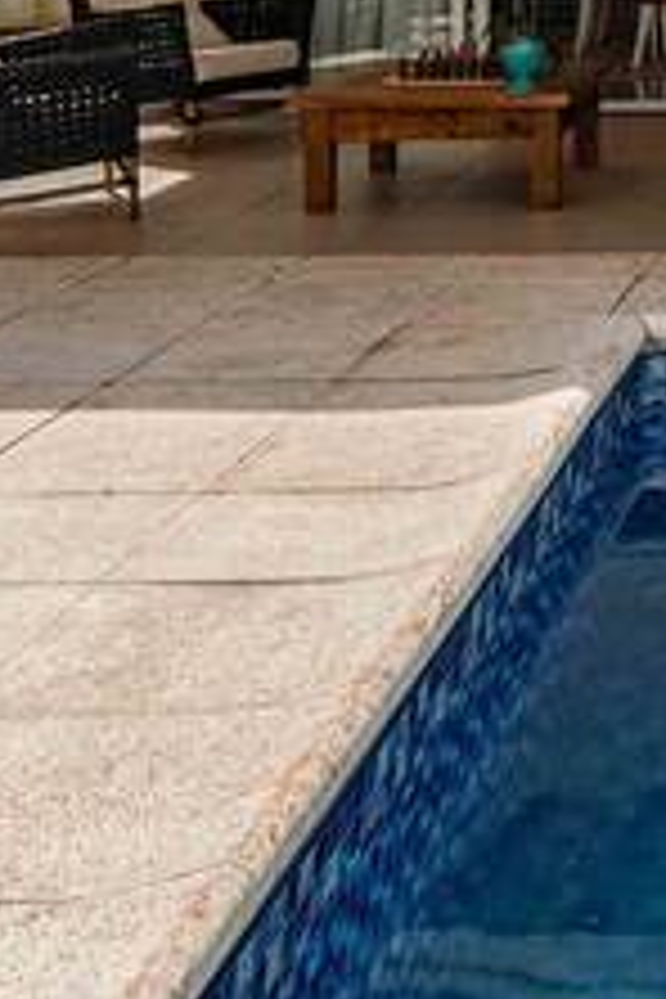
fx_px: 2026
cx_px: 1066
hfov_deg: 16.6
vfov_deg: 25.0
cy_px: -198
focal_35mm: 73
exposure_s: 1/400
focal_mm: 10
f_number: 5.6
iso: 50
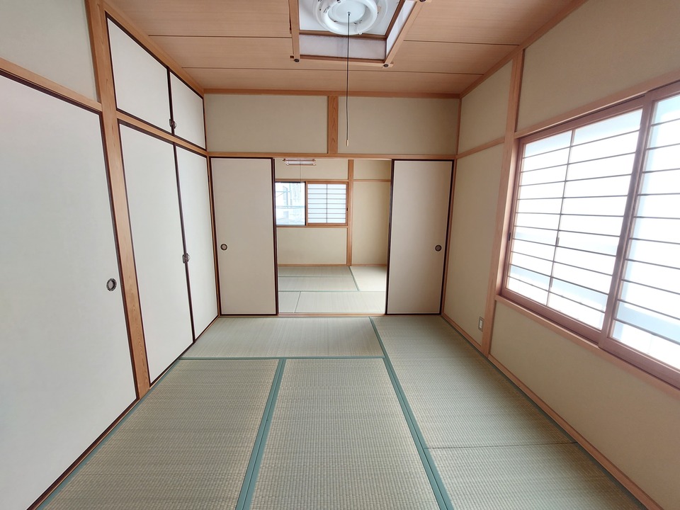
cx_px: 340
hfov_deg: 106.2
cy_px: 255
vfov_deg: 89.9
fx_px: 255
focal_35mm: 13
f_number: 2.2
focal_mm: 1.74
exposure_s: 1/60
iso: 64
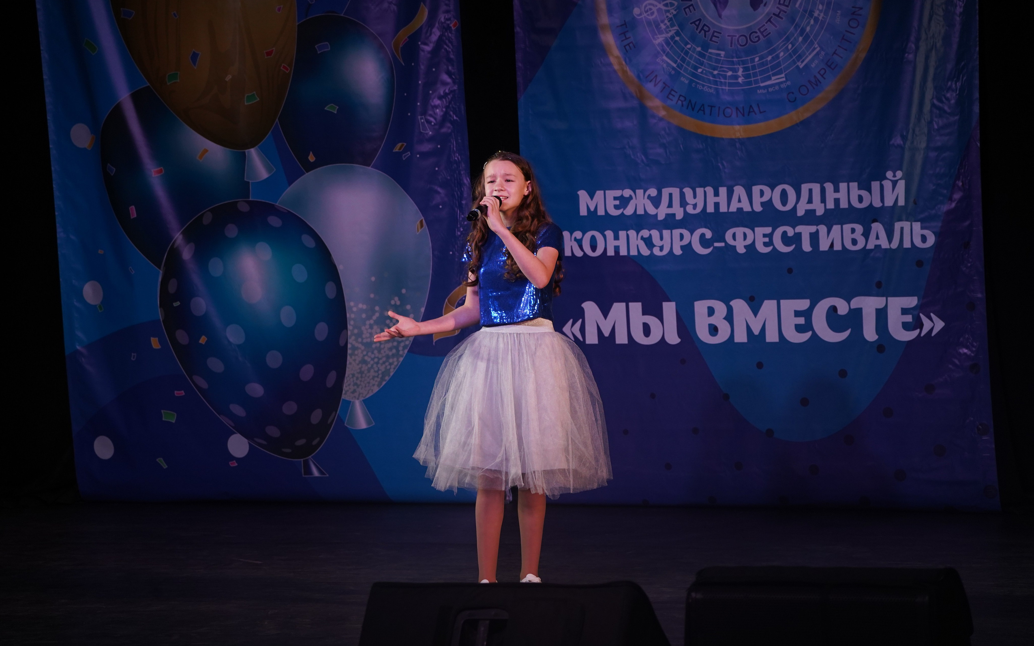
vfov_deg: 9.8
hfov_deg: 15.6
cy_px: 316
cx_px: 518
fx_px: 3776
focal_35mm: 134
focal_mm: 131
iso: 1600
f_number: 5.6
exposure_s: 1/250
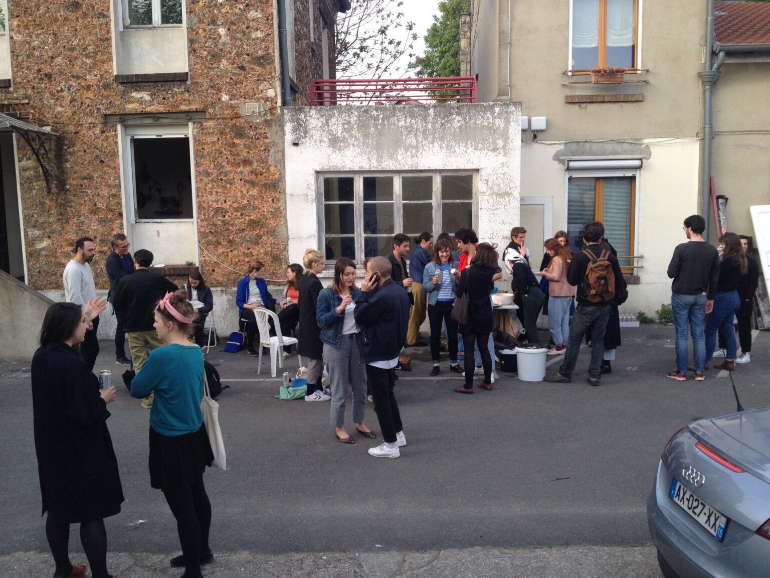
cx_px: 385
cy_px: 289
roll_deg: -0.1
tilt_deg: -7.7
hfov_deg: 52.6
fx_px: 779
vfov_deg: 40.7
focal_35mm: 35
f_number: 2.4
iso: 50
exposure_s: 1/120
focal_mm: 4.28
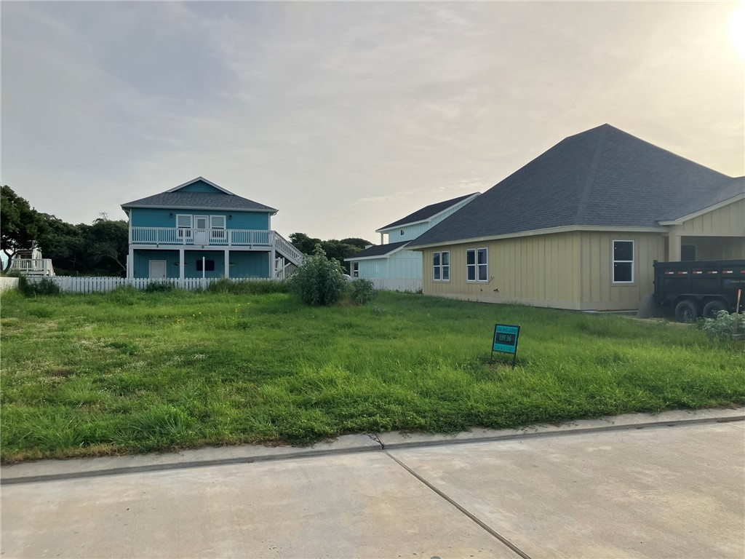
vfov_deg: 49.7
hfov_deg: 63.4
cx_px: 372
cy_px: 280
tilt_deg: +0.4
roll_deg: +0.5
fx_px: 603
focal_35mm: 28
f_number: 1.8
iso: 32
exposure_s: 1/2558
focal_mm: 3.99
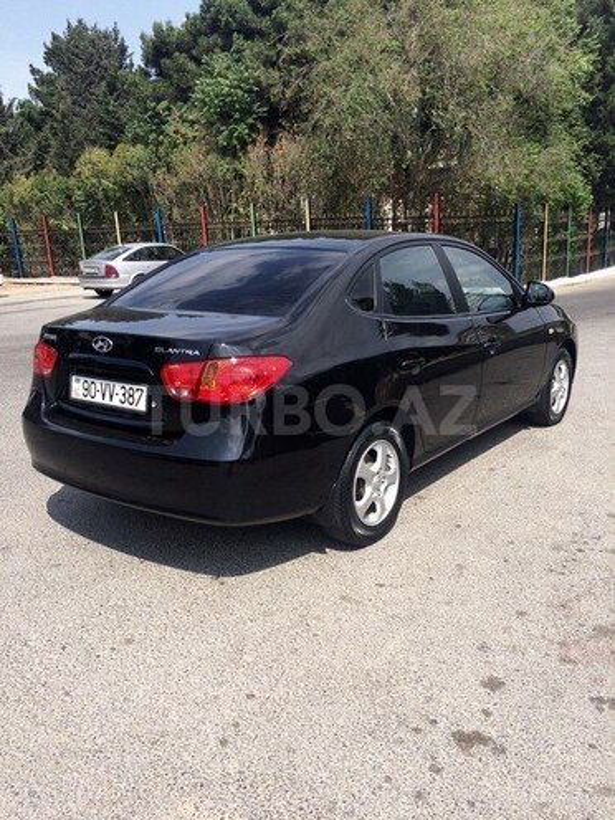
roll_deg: +4.4
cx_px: 308
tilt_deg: -15.0
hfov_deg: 48.2
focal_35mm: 29
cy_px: 410
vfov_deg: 61.7
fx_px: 687
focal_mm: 4.15
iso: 32
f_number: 2.2
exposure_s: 1/1520
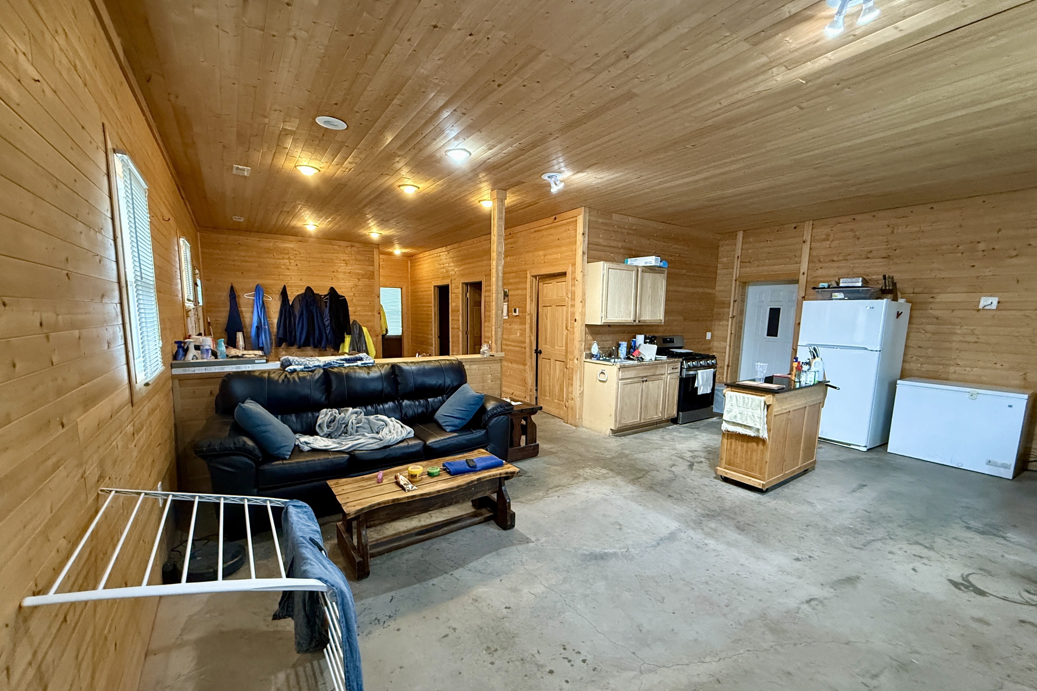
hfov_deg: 100.4
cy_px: 372
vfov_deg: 77.2
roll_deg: -0.6
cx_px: 522
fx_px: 432
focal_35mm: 15
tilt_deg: -8.1
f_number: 2.2
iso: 640
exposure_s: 1/60
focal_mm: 2.22
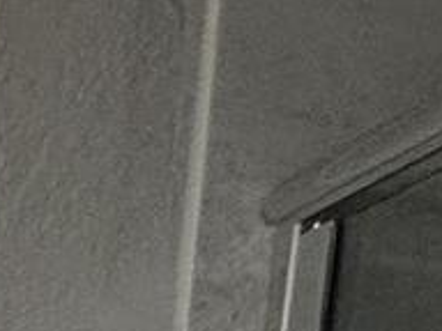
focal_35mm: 105
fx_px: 1341
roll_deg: +0.5
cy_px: 853
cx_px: -1209
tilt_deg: -7.0
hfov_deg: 8.9
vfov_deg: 11.2
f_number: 2.2
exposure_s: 1/120
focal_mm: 2.22
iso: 160
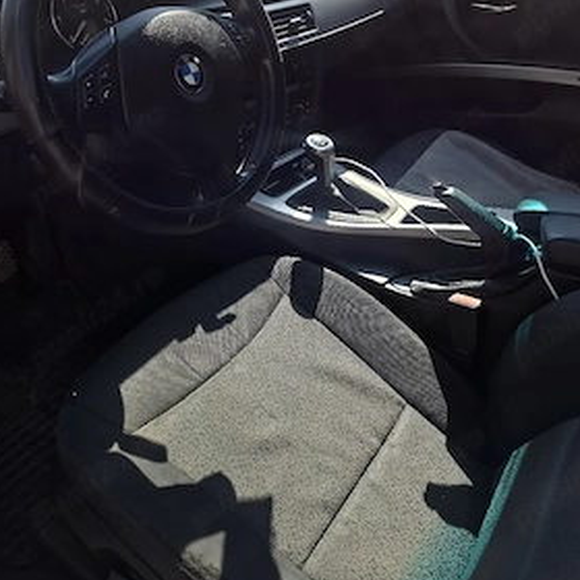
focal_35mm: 29
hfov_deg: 55.6
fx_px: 550
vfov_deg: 54.2
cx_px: 298
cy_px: 180
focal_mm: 5.54
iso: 50
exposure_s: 1/357
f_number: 1.8
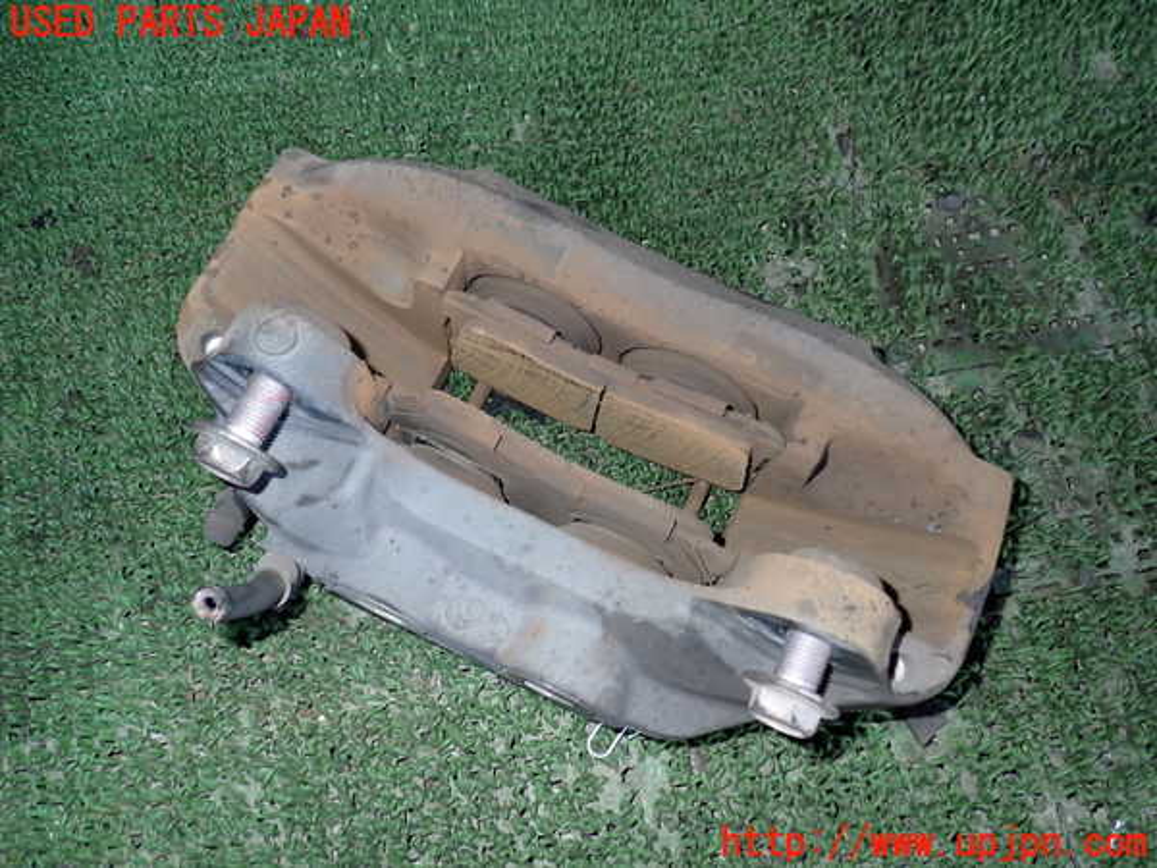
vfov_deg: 46.8
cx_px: 578
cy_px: 434
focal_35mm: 30
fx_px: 1003
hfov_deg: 60.0
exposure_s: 1/30
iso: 200
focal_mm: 5.4
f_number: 6.3
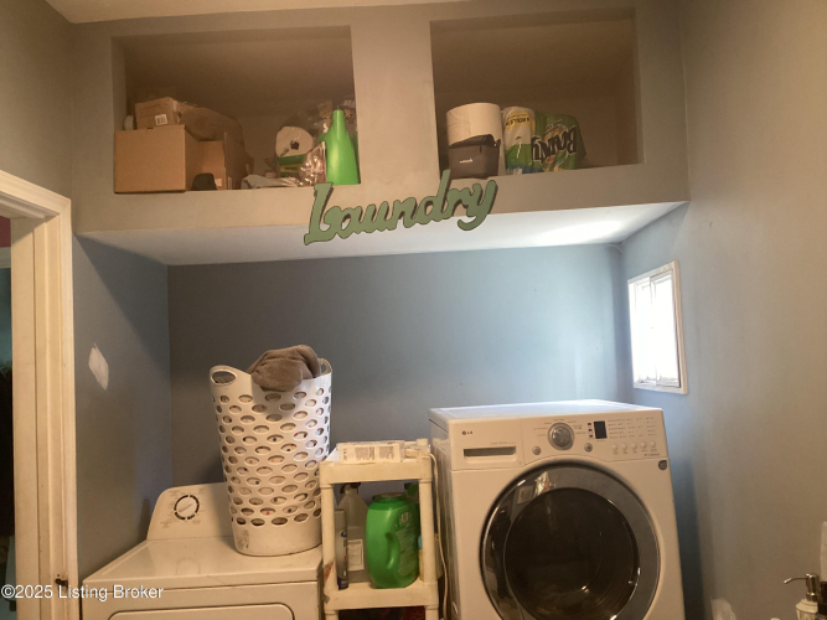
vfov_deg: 45.4
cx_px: 414
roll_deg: +2.3
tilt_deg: +2.4
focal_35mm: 31
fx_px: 740
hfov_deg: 58.4
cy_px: 310
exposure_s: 1/50
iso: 250
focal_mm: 3.3
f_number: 2.4
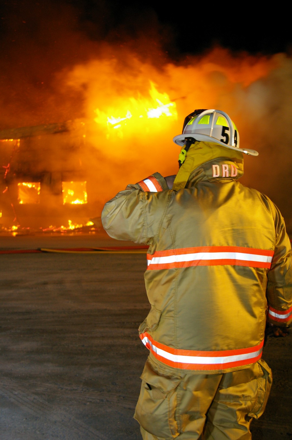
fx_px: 567
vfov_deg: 42.4
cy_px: 220
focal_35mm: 46
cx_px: 146
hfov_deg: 28.9
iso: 800
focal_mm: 31
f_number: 4
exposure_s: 1/30
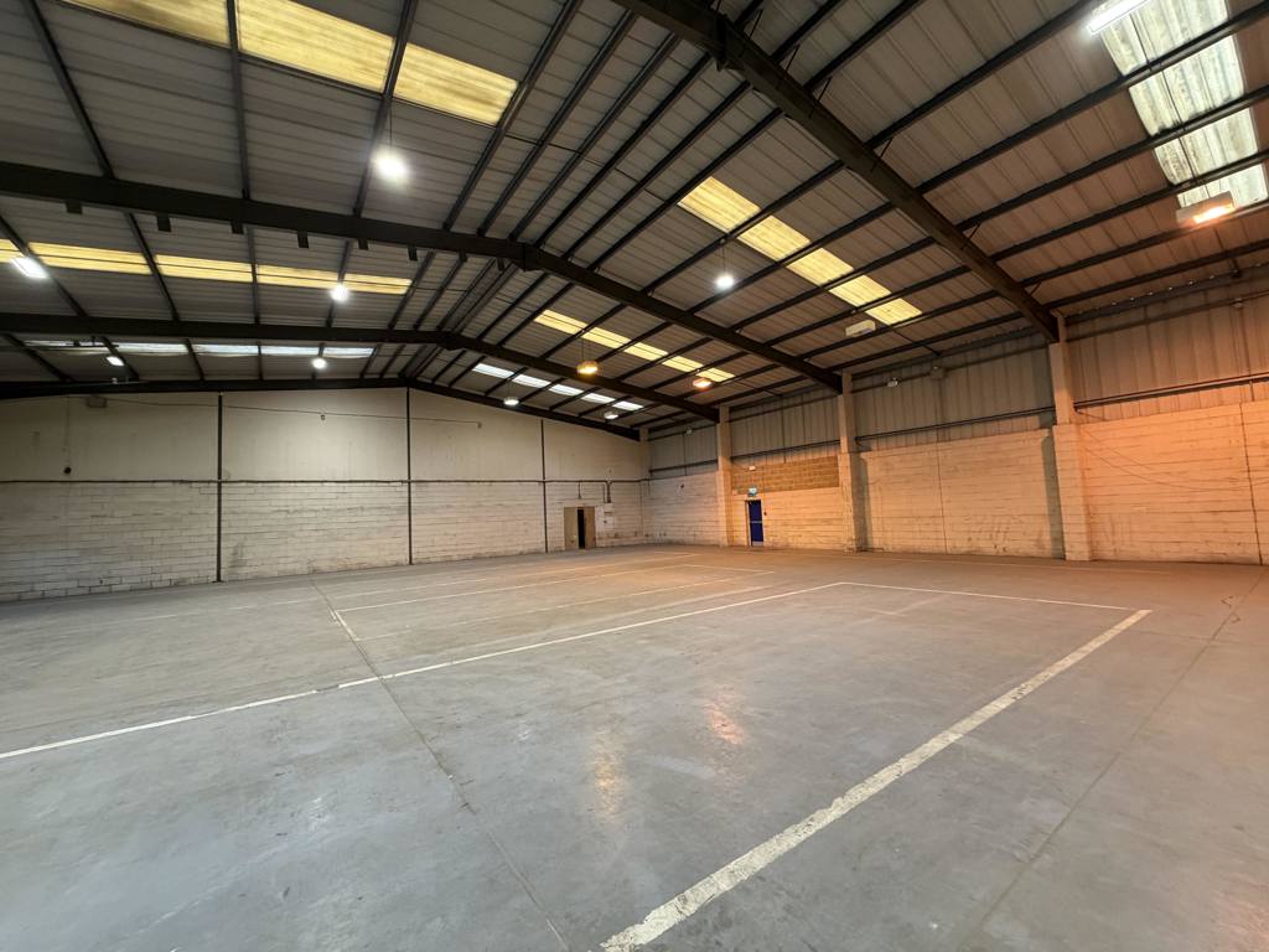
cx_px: 634
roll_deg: +3.4
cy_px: 476
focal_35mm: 14
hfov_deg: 102.1
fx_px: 513
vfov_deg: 85.7
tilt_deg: +3.5
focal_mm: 2.22
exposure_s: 1/50
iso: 250
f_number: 2.2
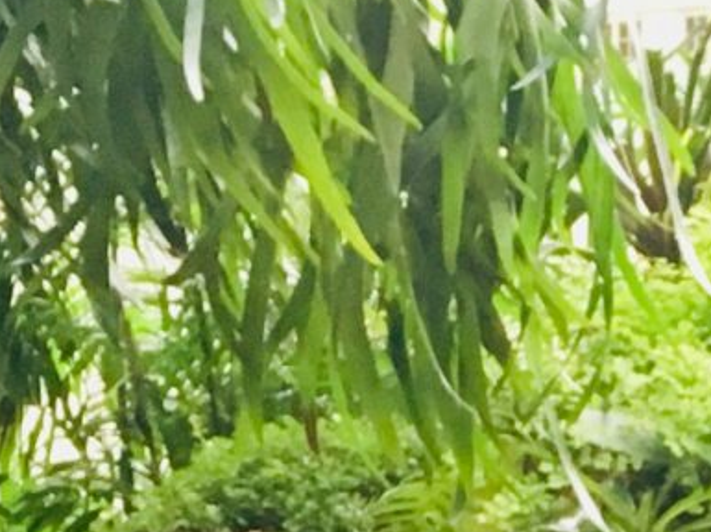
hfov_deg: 10.1
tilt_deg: -6.3
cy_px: 1513
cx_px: 929
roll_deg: -0.8
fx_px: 3960
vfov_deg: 7.0
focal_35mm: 193
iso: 100
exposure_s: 1/30
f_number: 2.2
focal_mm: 4.15
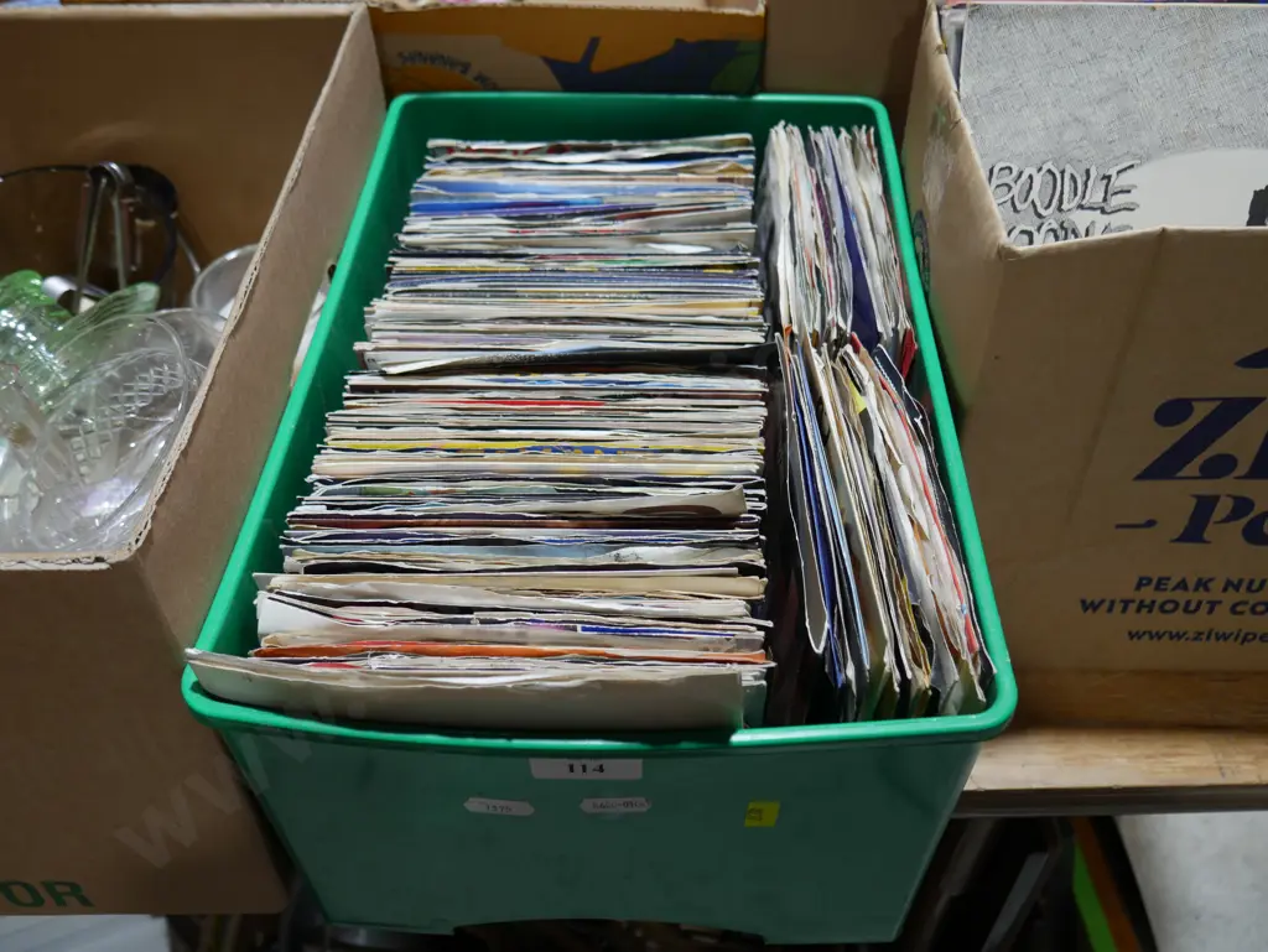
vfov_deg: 44.2
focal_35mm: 32
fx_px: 1173
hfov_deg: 56.8
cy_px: 476
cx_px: 634
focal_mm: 16
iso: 200
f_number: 3.6
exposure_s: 1/80
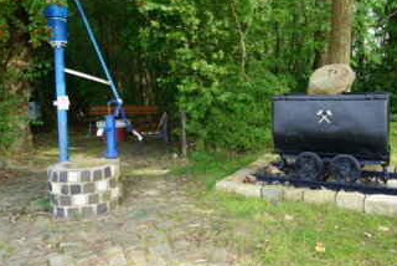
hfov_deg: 61.4
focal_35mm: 30
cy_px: 109
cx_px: 236
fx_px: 331
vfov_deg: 43.5
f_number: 5.6
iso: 125
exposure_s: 1/60
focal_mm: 24
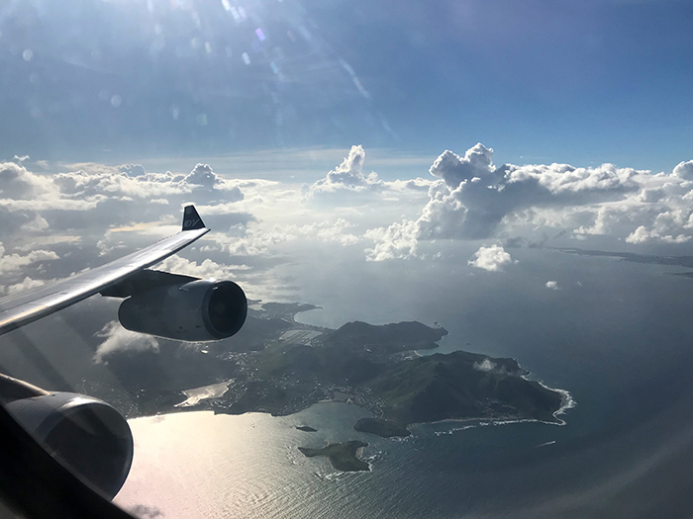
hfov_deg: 63.4
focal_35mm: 28
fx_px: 561
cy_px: 260
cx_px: 346
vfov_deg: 49.7
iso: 25
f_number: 1.8
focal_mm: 3.99
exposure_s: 1/9615
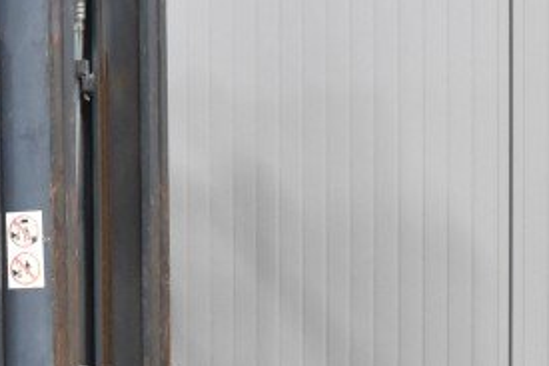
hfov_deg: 12.5
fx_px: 2393
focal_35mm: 157
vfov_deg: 8.6
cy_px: 440
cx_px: -234
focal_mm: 24
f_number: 4.5
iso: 1600
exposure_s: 1/30
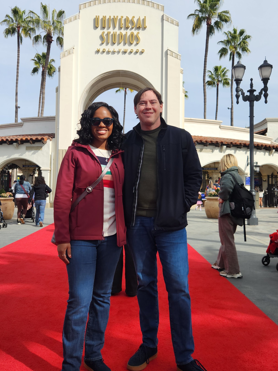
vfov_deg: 53.9
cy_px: 170
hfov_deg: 41.8
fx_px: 364
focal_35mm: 34
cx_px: 131
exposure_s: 1/1476
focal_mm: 5.4
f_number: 1.8
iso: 20
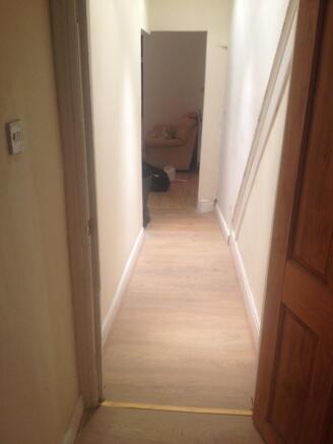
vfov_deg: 52.6
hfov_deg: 40.7
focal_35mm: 35
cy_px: 222
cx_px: 166
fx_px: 449
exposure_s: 1/20
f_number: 2.4
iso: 100
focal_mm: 4.28
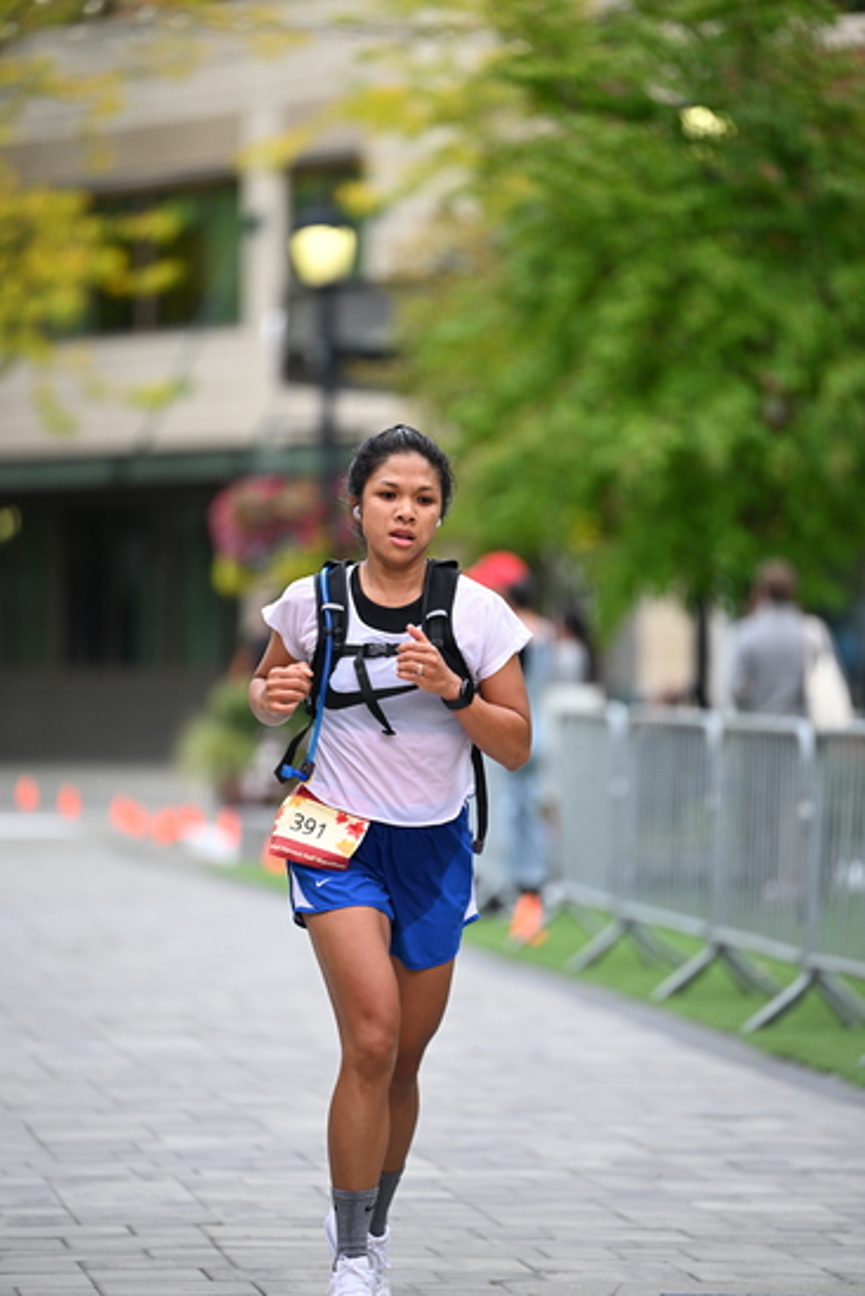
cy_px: 648
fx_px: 7203
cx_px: 432
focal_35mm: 200
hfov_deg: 6.9
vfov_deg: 10.3
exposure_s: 1/1600
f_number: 2.8
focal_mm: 200
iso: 640
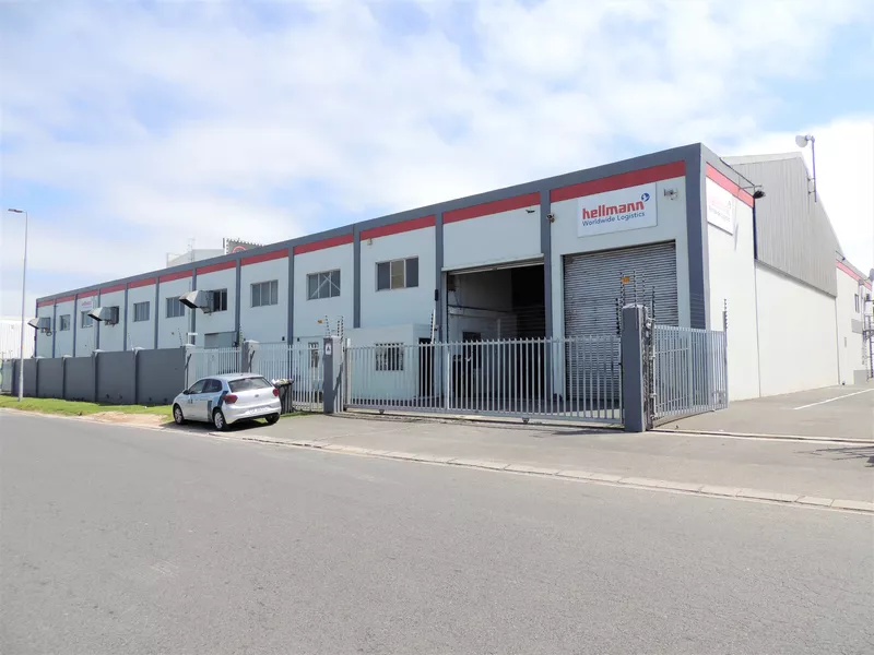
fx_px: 606
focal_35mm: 24
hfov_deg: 71.6
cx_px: 437
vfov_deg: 56.8
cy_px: 328
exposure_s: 1/1250
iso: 100
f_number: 3
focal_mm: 4.3
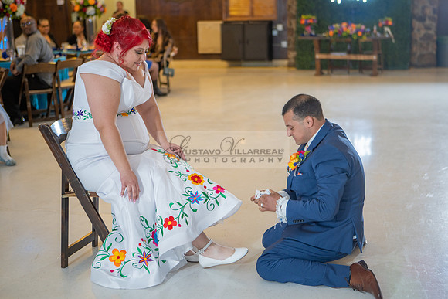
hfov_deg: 34.5
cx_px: 224
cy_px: 150
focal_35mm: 58
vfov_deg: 23.4
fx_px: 722
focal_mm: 58
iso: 800
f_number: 2.8
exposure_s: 1/80
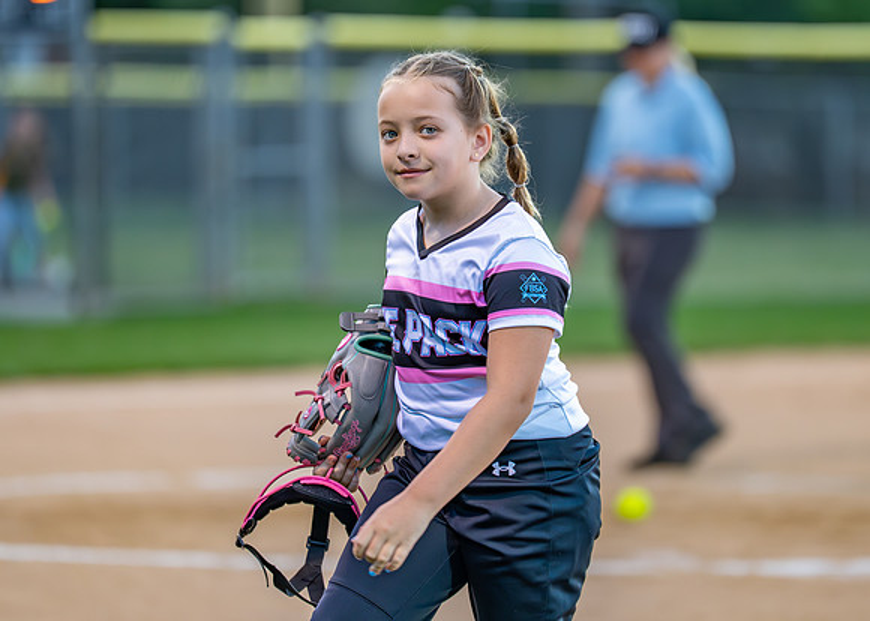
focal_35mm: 263
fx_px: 6494
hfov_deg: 7.7
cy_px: 290
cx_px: 491
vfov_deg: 5.5
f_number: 2.8
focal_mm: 185
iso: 2000
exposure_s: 1/500
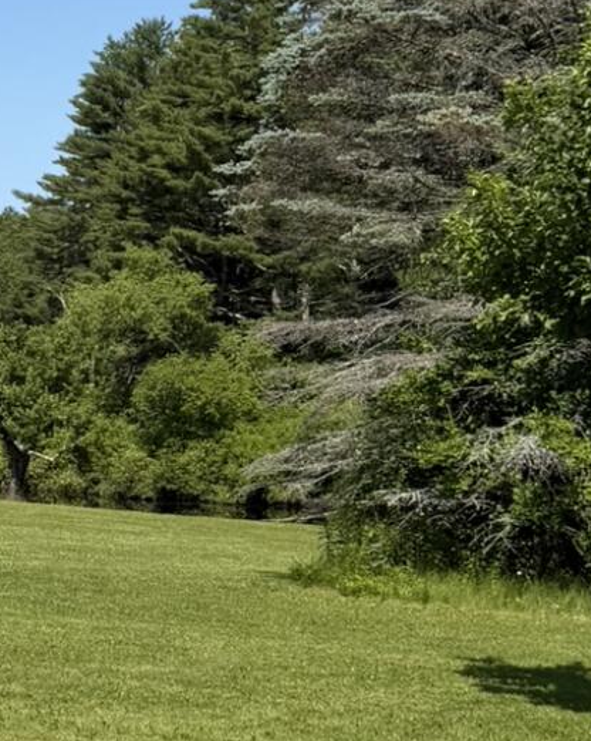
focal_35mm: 90
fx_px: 1970
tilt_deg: -2.4
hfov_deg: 16.5
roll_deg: +0.8
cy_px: 404
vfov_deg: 21.3
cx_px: -58
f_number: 1.78
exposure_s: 1/4673
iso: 80
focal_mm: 6.76
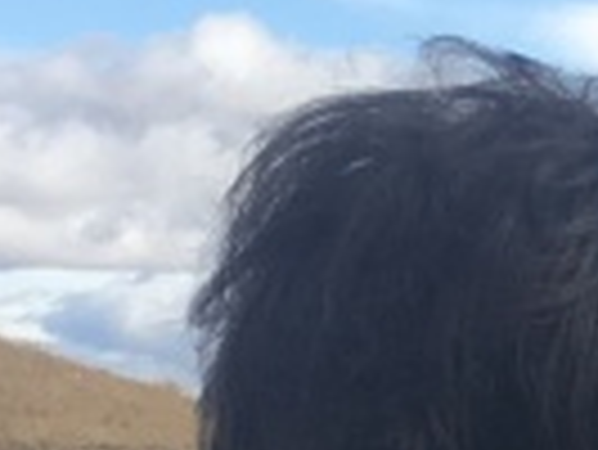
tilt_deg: -13.8
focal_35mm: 223
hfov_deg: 8.2
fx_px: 3856
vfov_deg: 6.1
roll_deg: +0.2
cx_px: 1430
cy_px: 1400
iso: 25
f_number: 2.2
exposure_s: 1/962
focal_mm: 4.15
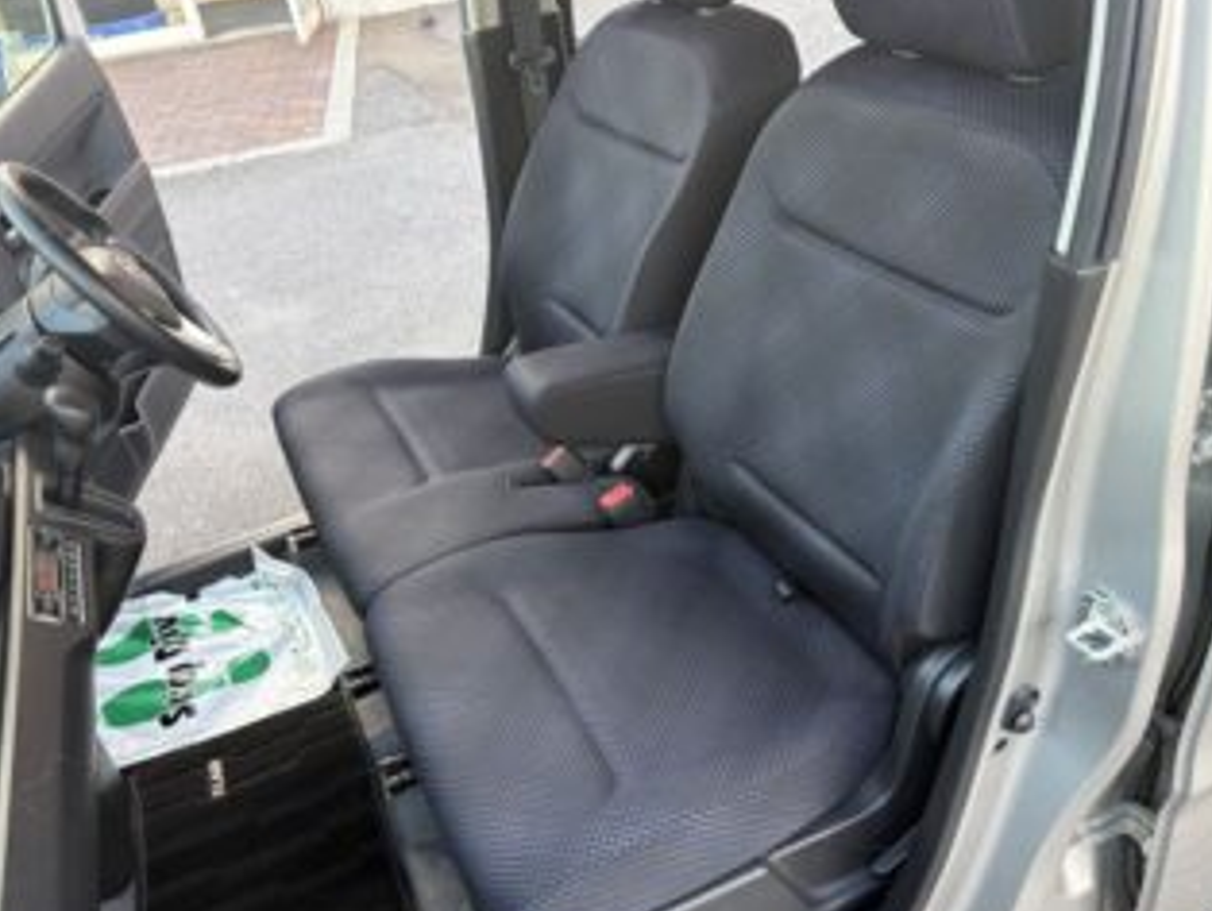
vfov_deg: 48.3
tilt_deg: -33.9
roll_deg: +9.8
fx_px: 1016
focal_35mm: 29
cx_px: 579
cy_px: 481
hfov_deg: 61.6
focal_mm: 5.96
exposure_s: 1/121
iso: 100
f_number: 1.6
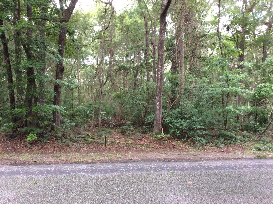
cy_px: 102
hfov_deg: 56.9
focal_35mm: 32
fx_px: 252
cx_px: 136
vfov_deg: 44.0
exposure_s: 1/24
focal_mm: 3.3
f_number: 2.4
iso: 160
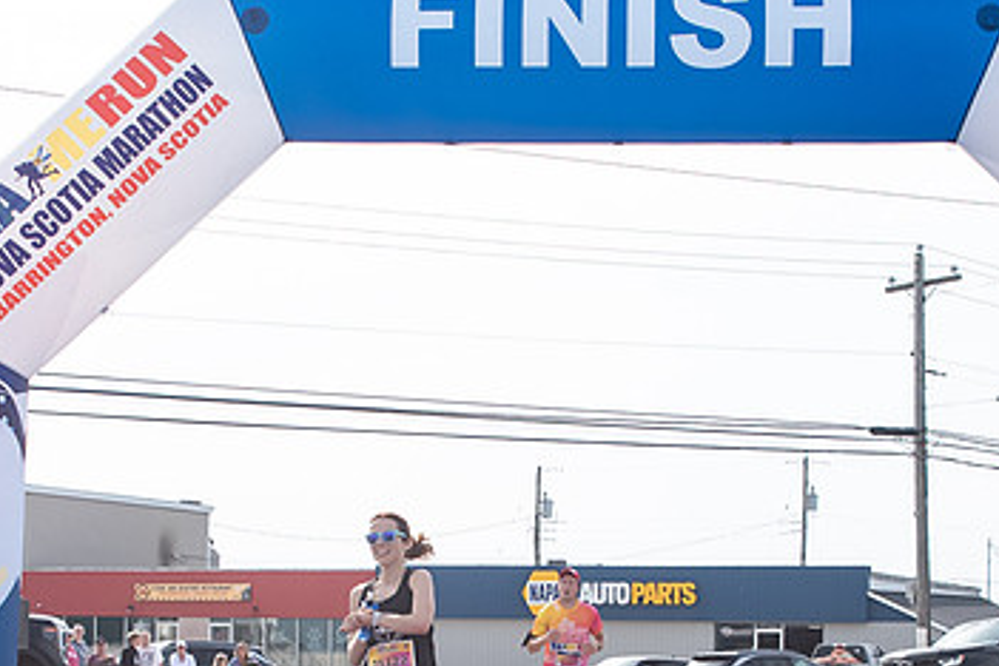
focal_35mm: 99
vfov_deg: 13.7
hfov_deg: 20.6
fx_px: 2747
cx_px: 418
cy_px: 642
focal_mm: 31
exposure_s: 1/3200
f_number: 4
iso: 800
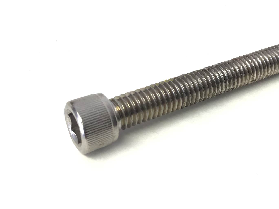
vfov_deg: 29.6
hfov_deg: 38.7
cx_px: 174
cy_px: 87
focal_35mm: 49
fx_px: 395
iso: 32
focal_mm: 3.3
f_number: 2.4
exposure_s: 1/50
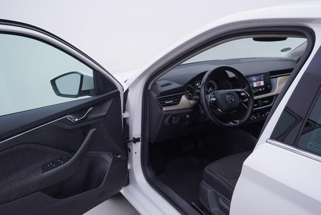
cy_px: 108
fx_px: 321
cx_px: 160
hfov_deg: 53.1
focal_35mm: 36
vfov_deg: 36.9
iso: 125
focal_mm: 24
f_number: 4
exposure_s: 1/80
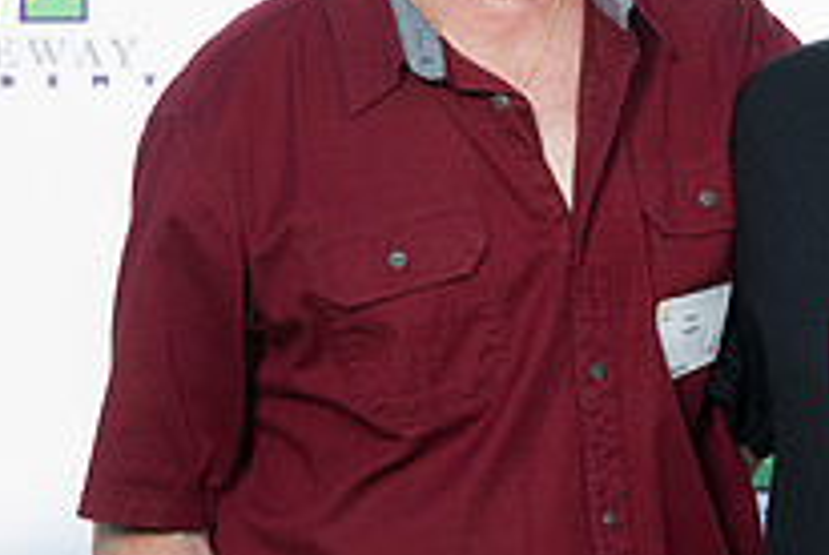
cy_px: 197
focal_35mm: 159
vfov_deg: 8.7
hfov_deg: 12.6
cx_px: 1005
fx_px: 3667
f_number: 5.6
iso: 125
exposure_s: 1/200
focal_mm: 55
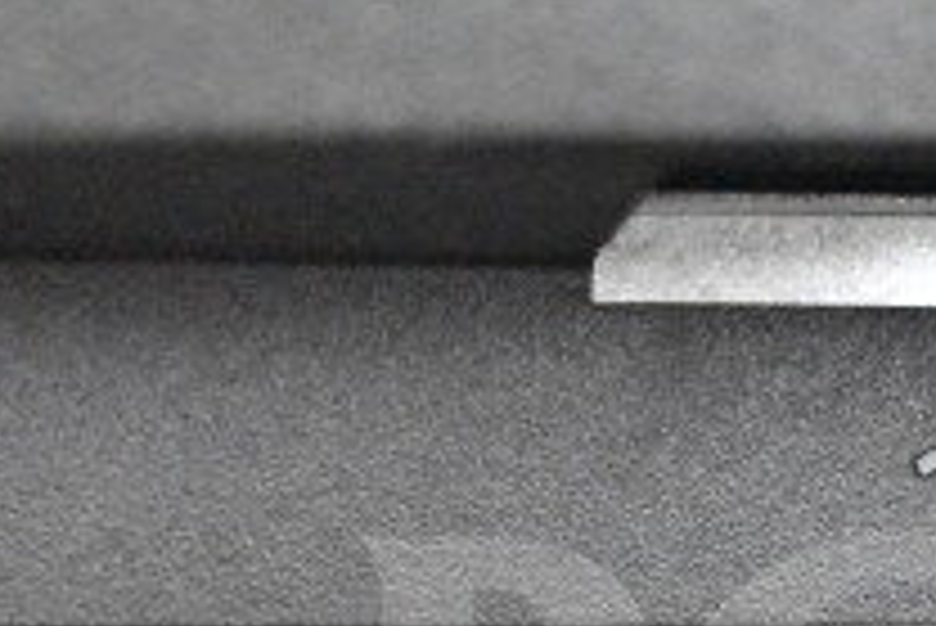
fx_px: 4579
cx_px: 765
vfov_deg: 7.7
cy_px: 894
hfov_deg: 11.6
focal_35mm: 176
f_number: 4.8
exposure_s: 1/60
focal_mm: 40
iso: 20000
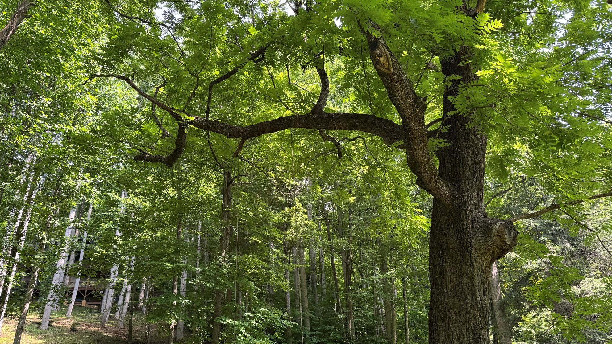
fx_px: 438
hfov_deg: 69.8
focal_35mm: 27
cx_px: 312
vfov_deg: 42.5
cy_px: 218
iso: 50
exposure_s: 1/121
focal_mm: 6.76
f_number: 1.78
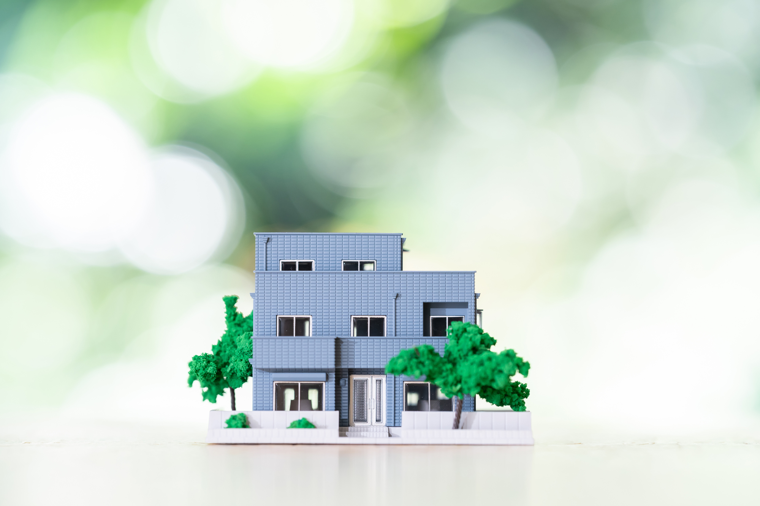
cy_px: 253
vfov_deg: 10.2
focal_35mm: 135
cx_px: 380
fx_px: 2850
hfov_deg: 15.2
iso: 400
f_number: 3.5
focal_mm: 135
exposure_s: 1/160
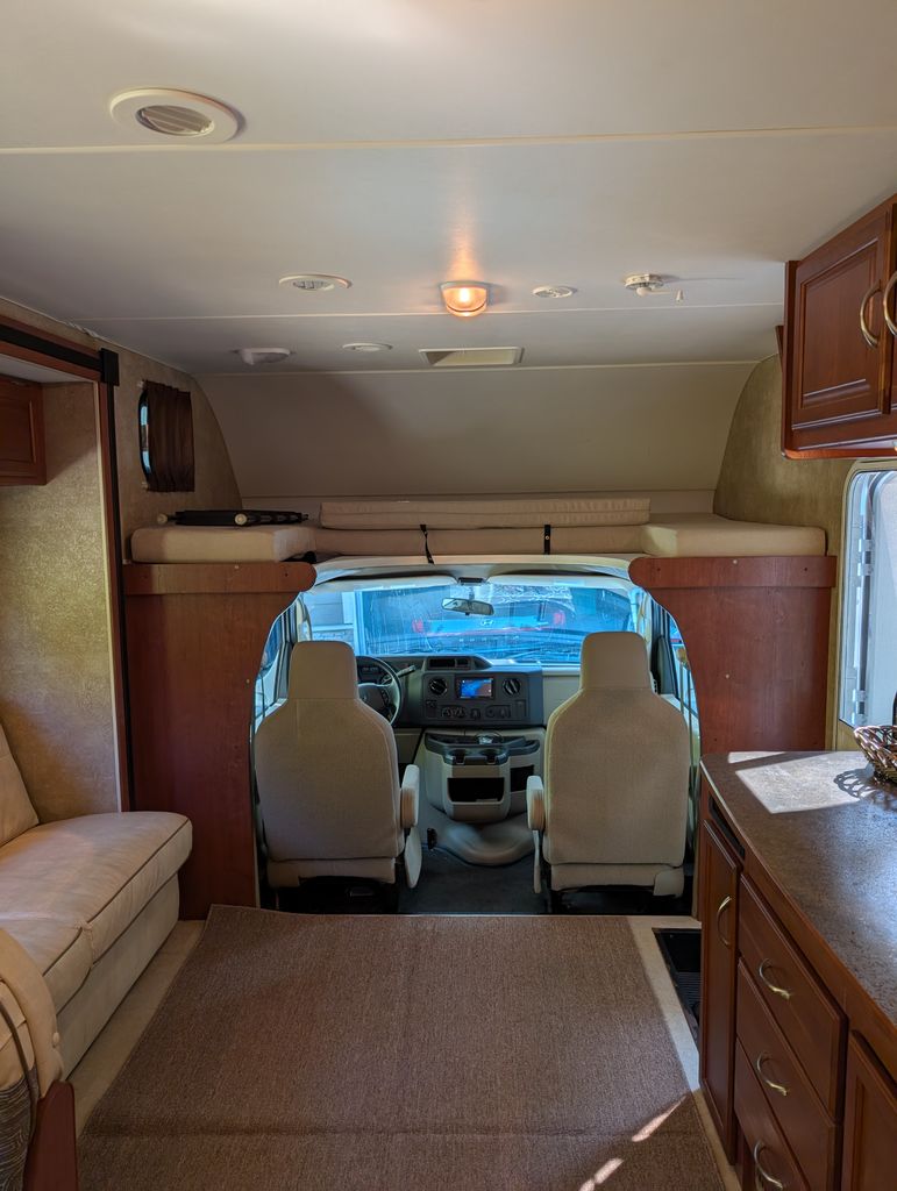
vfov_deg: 71.5
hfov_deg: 56.9
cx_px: 448
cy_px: 596
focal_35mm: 24
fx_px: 827
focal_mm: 6.9
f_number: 1.68
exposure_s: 1/79.4
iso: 21
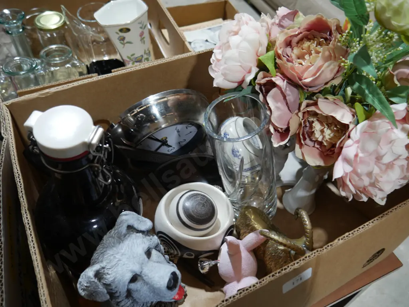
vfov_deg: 46.8
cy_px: 154
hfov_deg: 59.9
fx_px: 355
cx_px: 204
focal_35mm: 30
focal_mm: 15
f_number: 3.6
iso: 200
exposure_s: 1/60
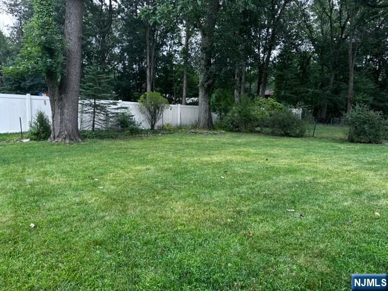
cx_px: 194
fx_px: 269
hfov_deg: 71.6
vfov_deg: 56.8
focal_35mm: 24
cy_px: 146
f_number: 1.78
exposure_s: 1/642
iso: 80
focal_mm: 6.86
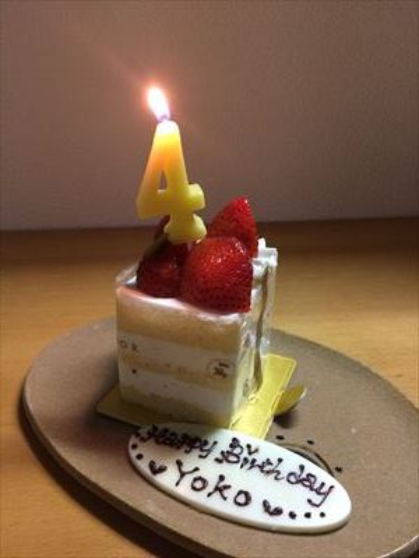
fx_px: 468
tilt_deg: -29.7
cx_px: 210
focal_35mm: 29
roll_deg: +0.0
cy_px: 279
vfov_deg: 61.7
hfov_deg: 48.2
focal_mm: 4.15
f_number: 2.2
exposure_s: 1/20
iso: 320
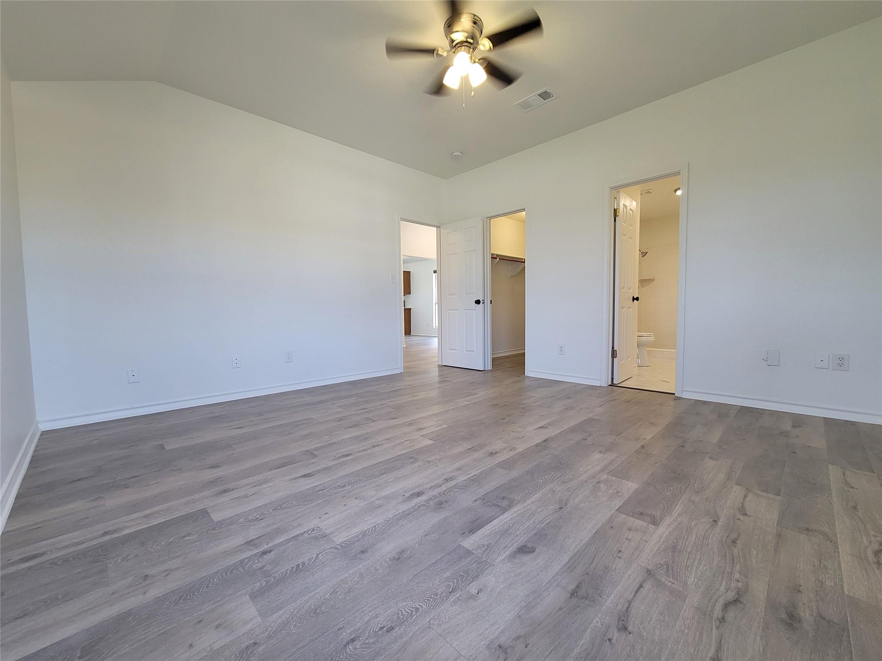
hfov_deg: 106.2
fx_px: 331
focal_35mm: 13
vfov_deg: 89.9
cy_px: 330
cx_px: 441
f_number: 2.2
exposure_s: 1/60
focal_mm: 2.2
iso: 160
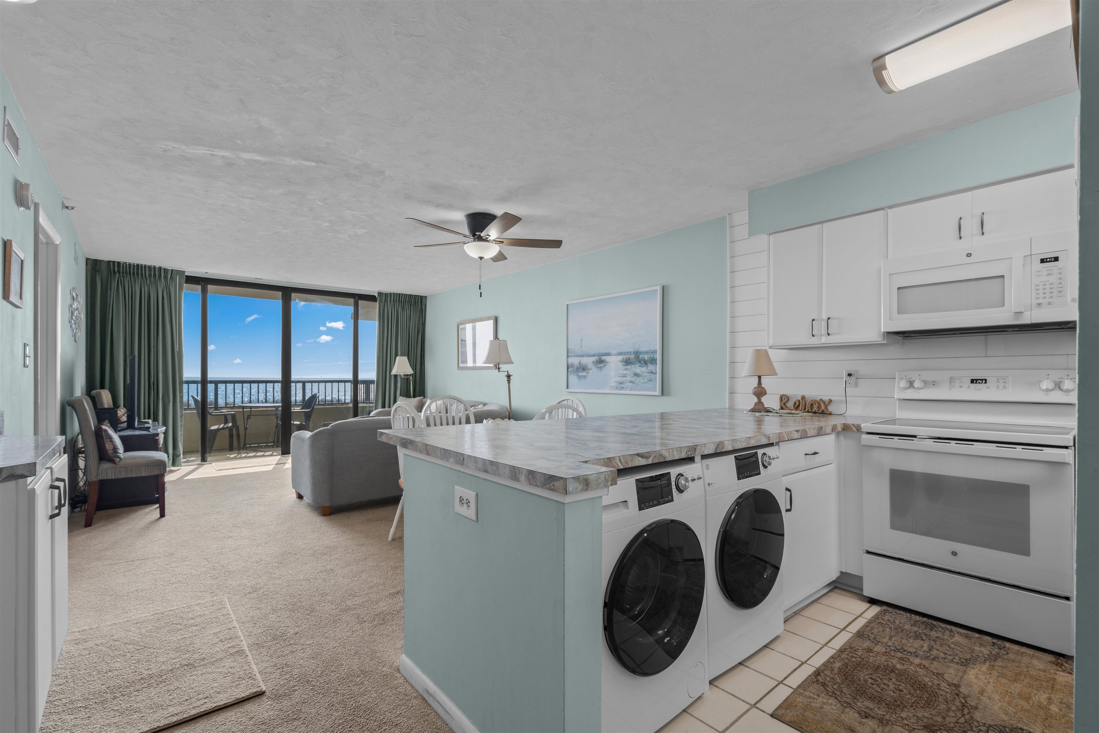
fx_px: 488
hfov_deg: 96.7
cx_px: 550
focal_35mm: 16
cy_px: 366
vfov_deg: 73.7
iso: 320
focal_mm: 16
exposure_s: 1/15
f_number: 8
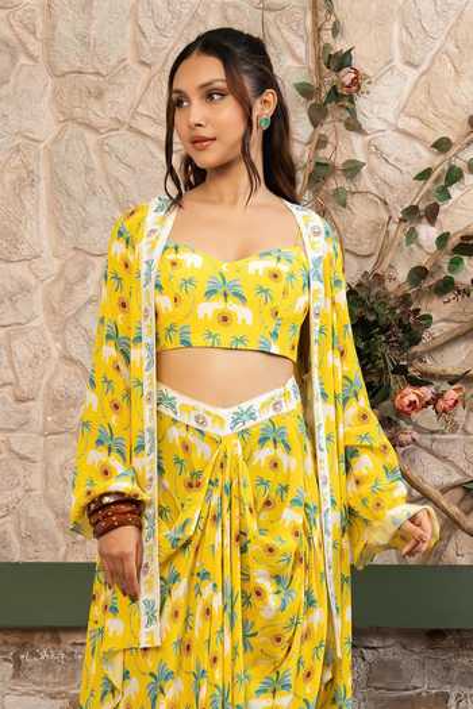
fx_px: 1675
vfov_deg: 23.9
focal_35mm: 85
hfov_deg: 16.1
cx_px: 236
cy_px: 354
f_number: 8
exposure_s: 1/125
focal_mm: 85
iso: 250
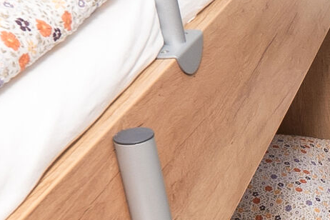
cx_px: 501
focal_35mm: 91
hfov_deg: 19.4
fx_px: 834
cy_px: 165
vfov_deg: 15.0
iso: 200
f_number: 8
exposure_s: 1/80
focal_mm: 10
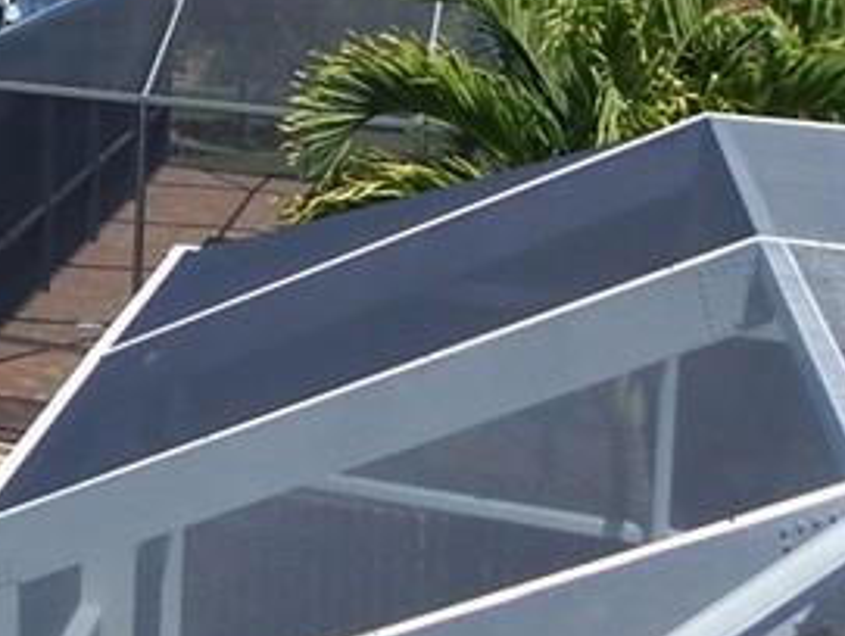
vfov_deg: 17.0
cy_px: -125
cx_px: -549
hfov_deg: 19.4
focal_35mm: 83
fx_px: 2029
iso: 125
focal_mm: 4
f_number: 3
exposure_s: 1/1000
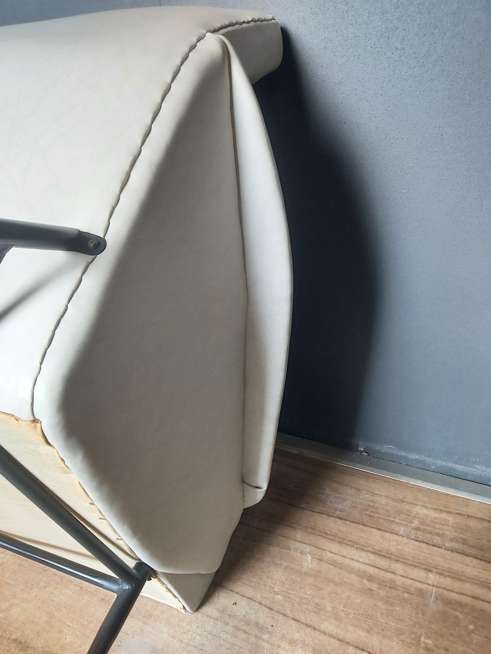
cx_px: 246
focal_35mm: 26
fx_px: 492
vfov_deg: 67.3
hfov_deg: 53.1
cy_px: 327
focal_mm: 3.92
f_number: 1.7
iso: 320
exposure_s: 1/30
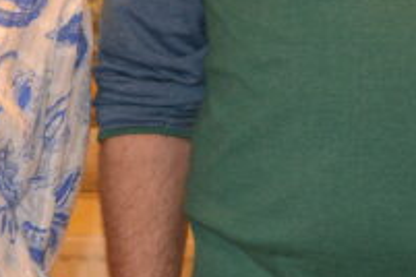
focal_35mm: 179
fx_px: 2068
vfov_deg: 7.7
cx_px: 650
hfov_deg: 11.0
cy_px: 39
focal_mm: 30
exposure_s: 1/60
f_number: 5
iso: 1000
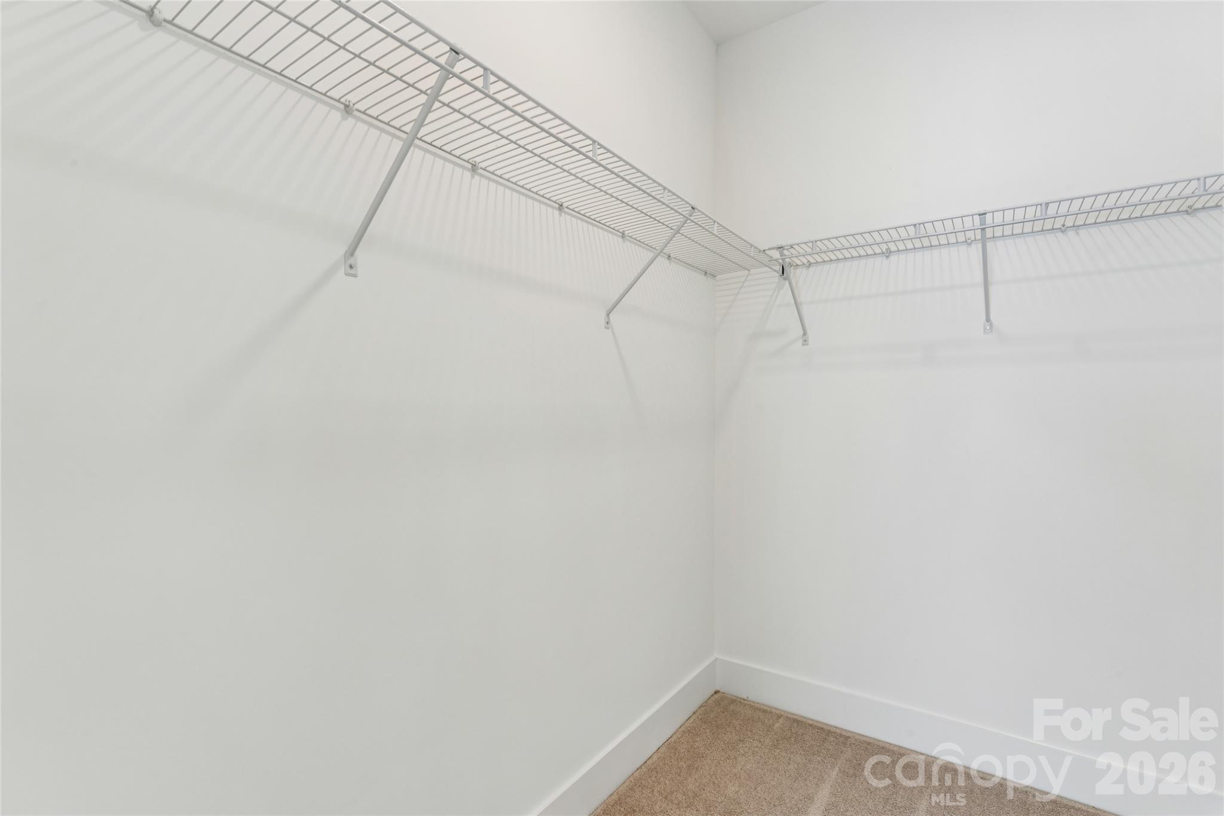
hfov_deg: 94.6
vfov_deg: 71.7
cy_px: 408
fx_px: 564
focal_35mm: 17
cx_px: 612
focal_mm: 16.6
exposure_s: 1/3.33
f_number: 13
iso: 100
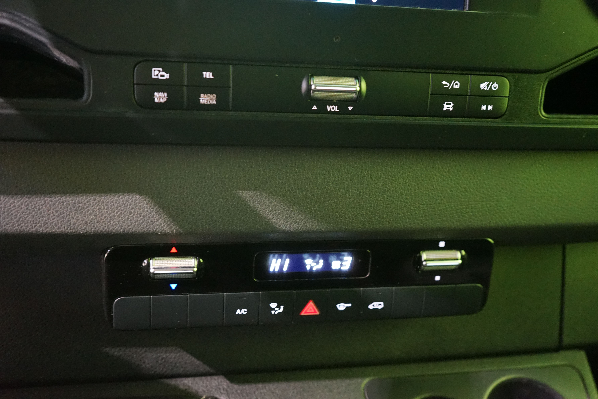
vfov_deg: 35.9
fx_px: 615
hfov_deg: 51.9
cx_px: 299
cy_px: 200
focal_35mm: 37
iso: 6400
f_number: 4
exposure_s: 1/10
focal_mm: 37
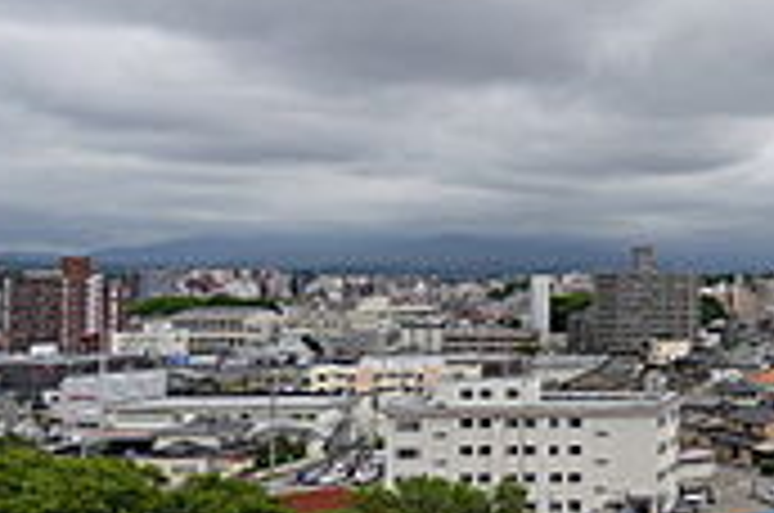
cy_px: 243
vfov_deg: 28.5
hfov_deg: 33.5
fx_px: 1009
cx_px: 945
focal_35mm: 47
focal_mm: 6.9
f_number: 4
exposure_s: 1/800
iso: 125
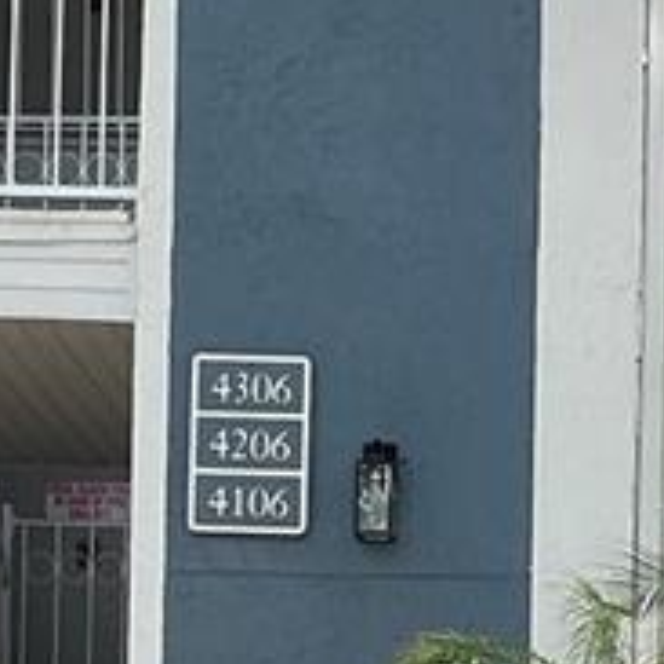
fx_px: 3516
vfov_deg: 10.5
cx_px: 660
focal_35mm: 162
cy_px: 914
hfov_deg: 10.7
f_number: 1.8
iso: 25
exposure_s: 1/170
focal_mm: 3
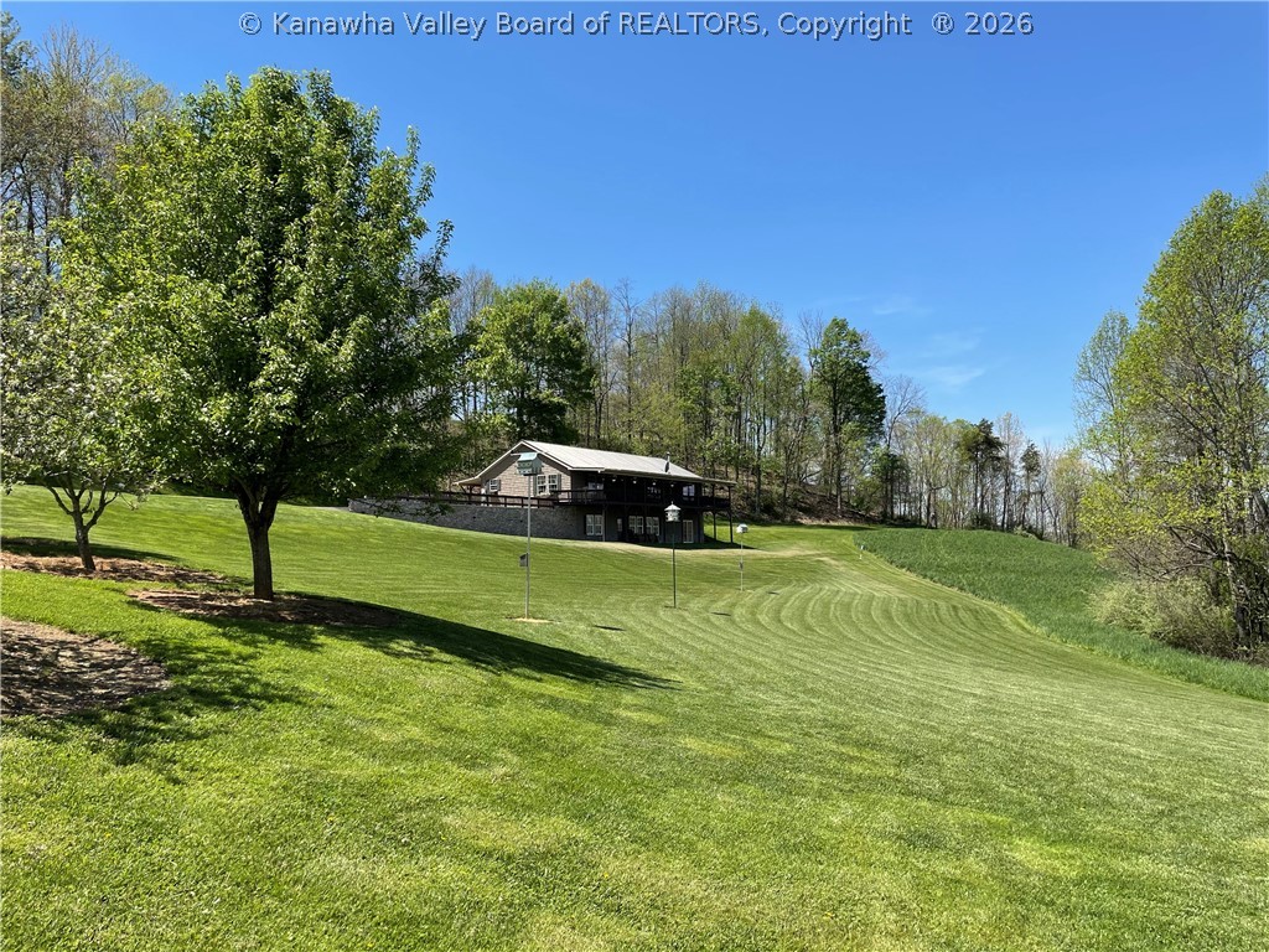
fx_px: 953
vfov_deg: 53.1
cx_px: 634
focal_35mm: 26
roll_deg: +1.4
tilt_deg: +5.4
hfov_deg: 67.3
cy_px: 476
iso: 32
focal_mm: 4.2
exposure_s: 1/2353
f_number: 1.6
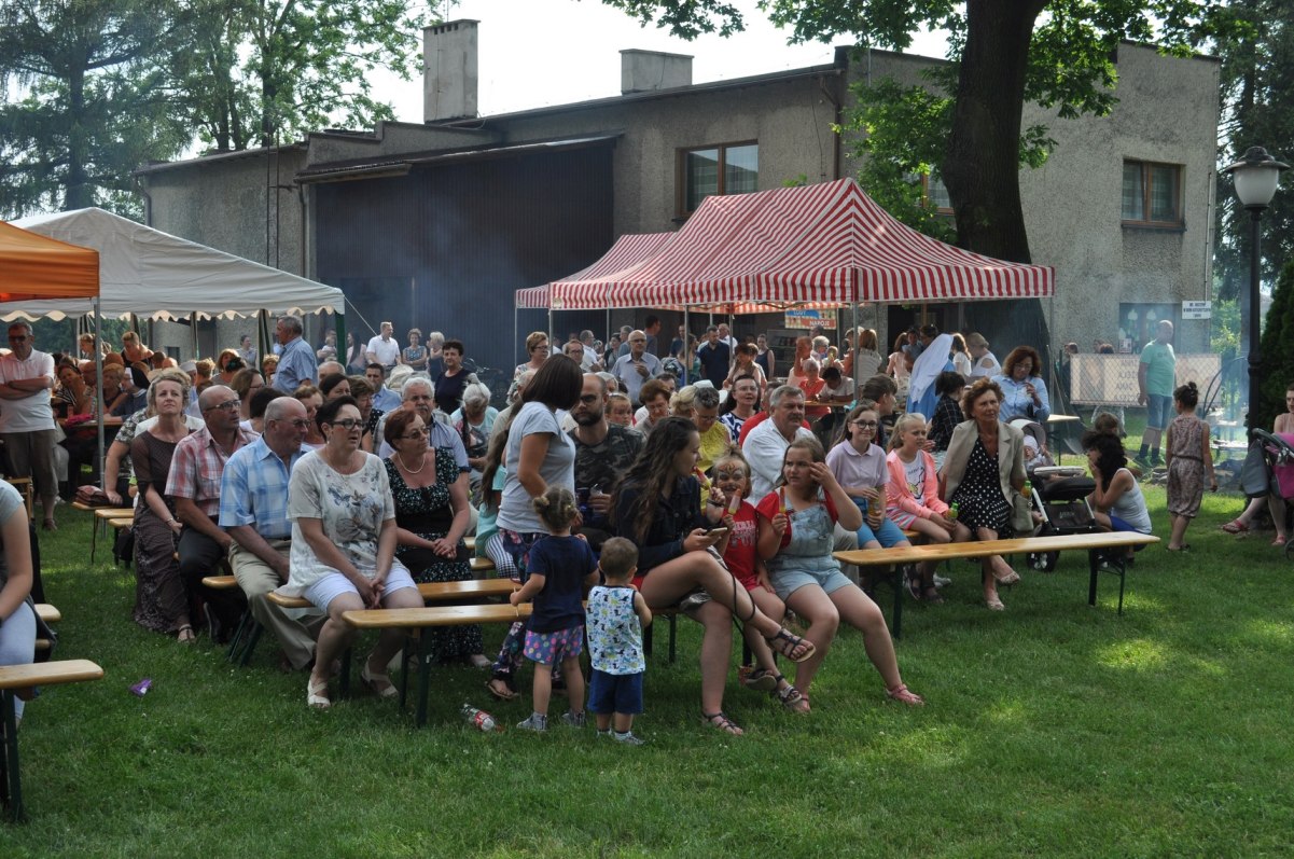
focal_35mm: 45
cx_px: 647
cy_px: 430
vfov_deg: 29.8
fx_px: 1615
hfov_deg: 43.7
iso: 200
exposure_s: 1/320
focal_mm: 30
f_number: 9
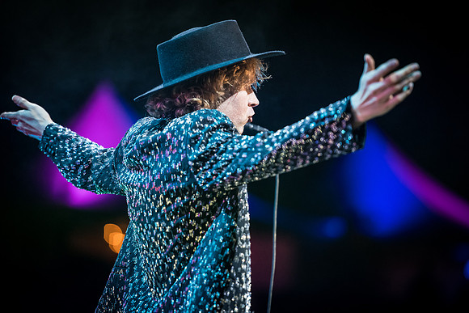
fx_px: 2834
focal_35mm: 218
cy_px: 159
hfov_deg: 9.5
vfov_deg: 6.3
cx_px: 255
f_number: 2.8
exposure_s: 1/1250
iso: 3200
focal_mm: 200
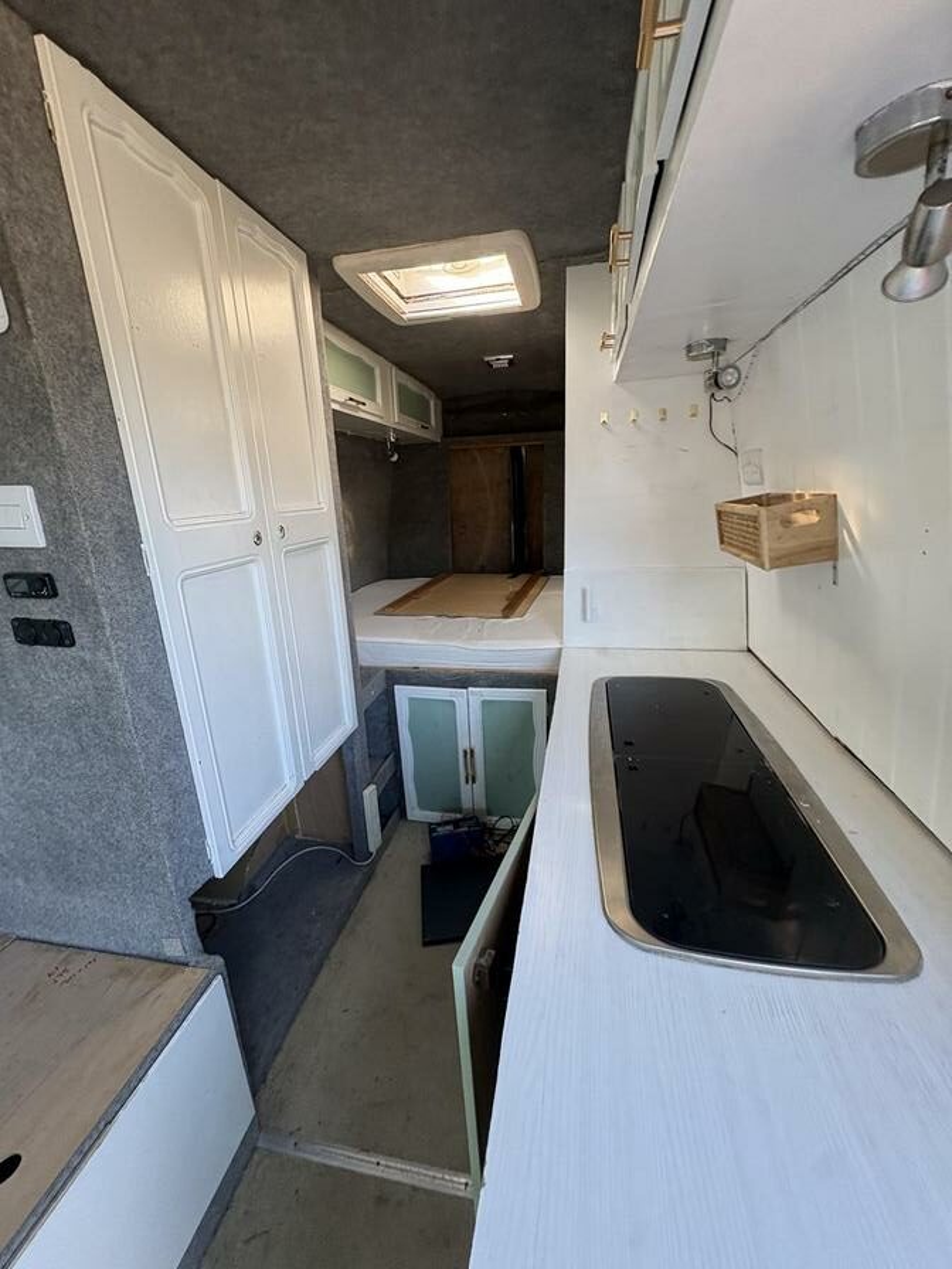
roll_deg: +0.1
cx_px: 476
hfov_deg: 85.7
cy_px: 634
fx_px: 513
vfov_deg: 102.1
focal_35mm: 14
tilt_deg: -17.9
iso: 125
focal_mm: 2.22
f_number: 2.2
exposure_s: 1/99
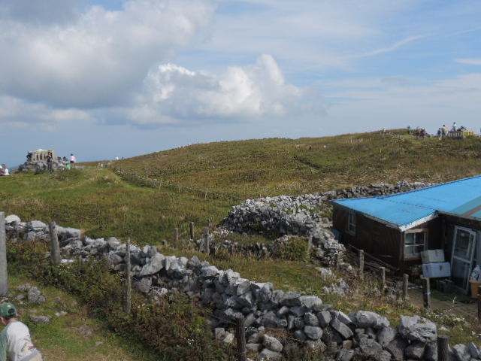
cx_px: 240
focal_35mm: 40
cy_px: 180
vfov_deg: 36.0
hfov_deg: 46.8
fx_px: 556
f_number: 3.7
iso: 100
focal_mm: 7.1
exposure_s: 1/1250
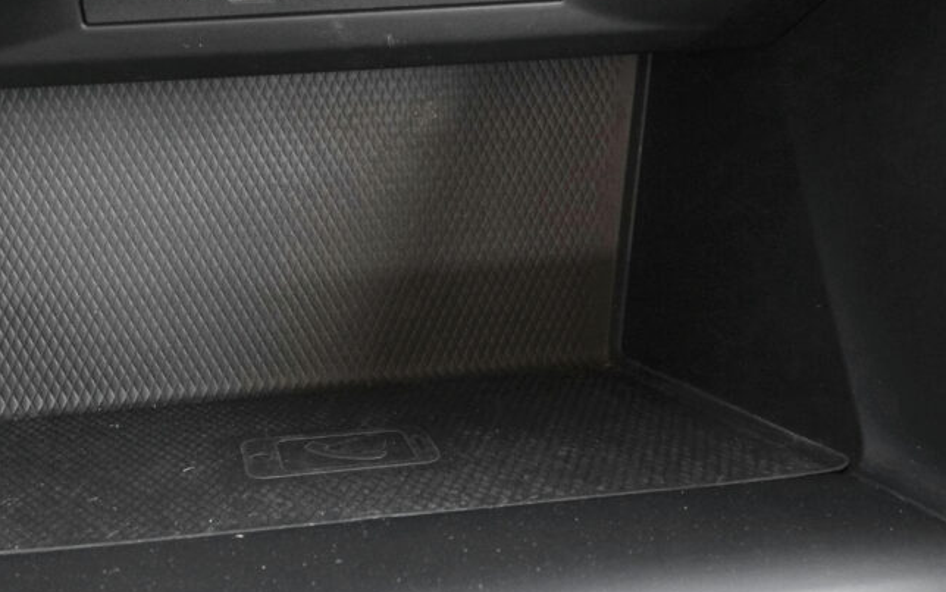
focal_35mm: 47
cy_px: 233
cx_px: 373
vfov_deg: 27.4
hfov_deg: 42.4
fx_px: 1212
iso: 2000
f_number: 9
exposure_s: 1/30
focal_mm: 19.2
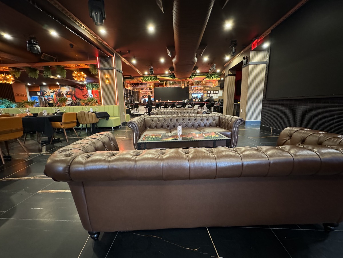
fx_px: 139
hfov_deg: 102.1
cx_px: 172
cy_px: 129
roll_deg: +0.6
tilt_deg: -11.0
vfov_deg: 85.7
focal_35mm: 14
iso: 1000
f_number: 2.2
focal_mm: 2.22
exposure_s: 1/40
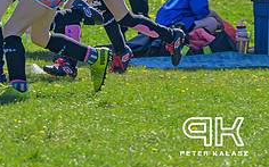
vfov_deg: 2.7
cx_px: -100
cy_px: -54
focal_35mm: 477
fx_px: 3494
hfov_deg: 4.4
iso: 360
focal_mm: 120
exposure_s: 1/500
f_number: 6.3
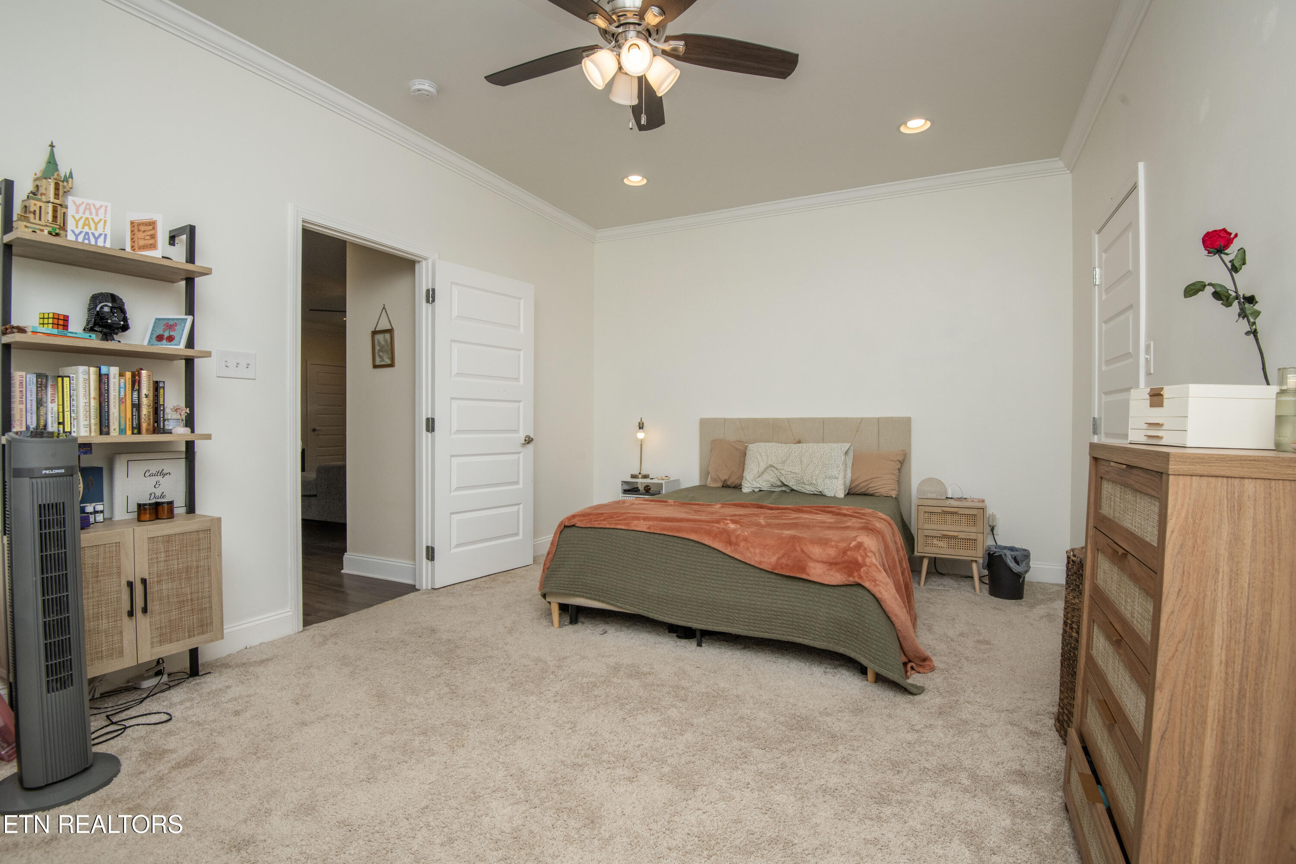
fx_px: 576
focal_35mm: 16
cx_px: 648
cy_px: 432
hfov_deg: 96.7
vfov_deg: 73.7
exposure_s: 1/250
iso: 400
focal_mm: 16
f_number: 9
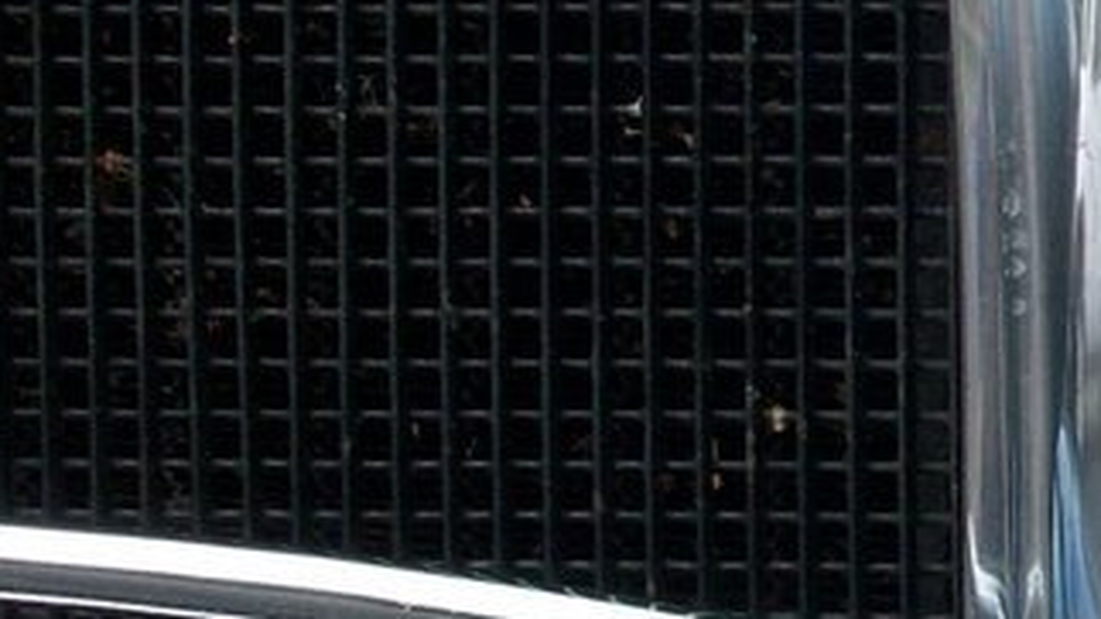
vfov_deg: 8.8
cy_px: 168
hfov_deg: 14.5
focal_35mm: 138
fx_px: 4028
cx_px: 1682
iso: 64
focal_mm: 5.7
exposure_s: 1/306
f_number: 2.8
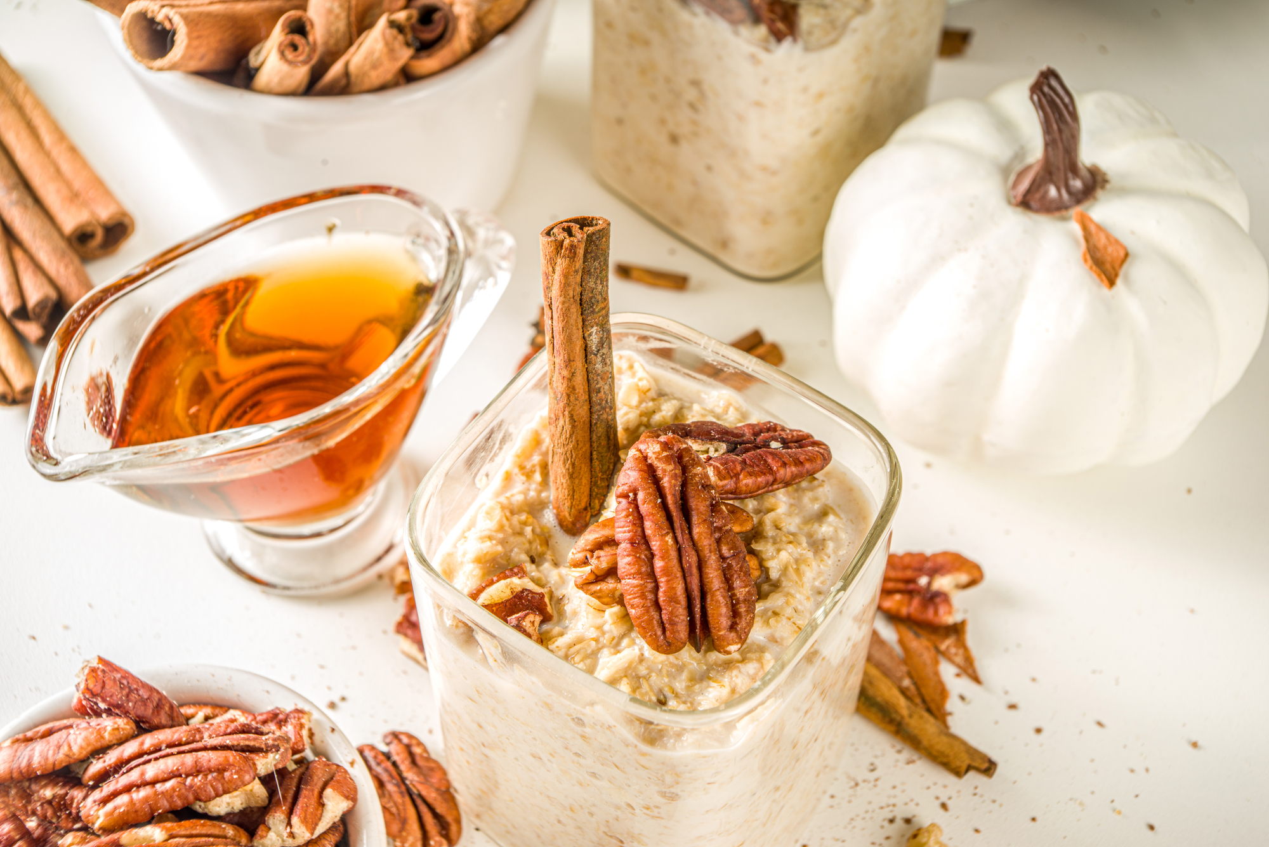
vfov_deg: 27.0
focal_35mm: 50
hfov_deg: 39.6
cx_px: 634
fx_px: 1763
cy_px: 424
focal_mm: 50
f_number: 14
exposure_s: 1/200
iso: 100
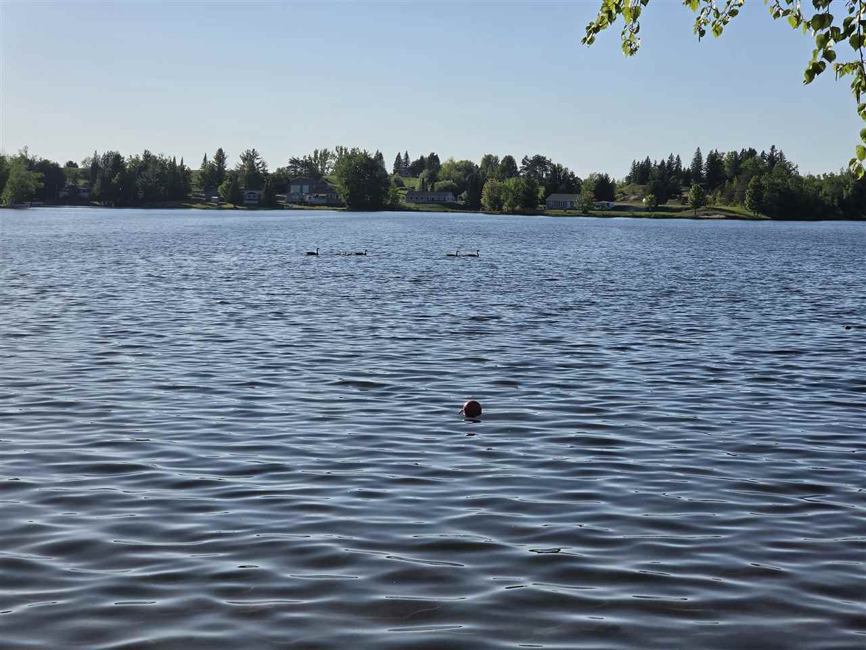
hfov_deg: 28.2
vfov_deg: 21.3
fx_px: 1726
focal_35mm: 69
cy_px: 325
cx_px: 433
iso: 25
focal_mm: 7
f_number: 2.4
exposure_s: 1/1414
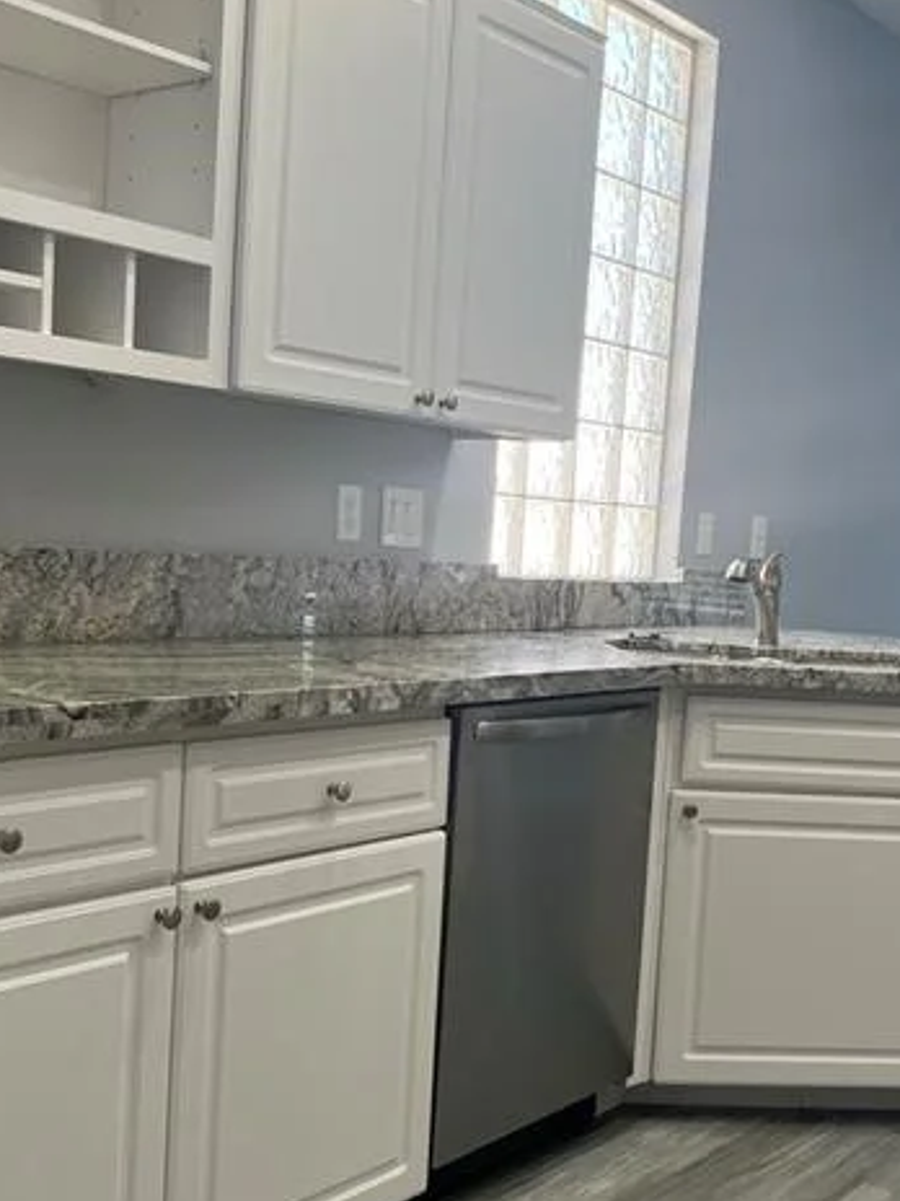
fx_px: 1491
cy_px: 678
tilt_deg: -4.6
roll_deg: -3.6
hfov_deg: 33.6
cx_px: 481
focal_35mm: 43
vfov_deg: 43.8
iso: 80
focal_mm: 5.7
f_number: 1.5
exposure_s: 1/120
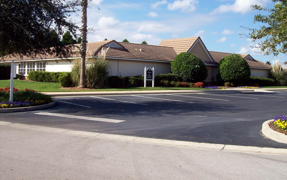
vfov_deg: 26.8
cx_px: 144
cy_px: 72
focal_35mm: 48
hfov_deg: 41.8
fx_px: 375
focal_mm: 7.6
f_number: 5.4
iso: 80
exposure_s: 1/512
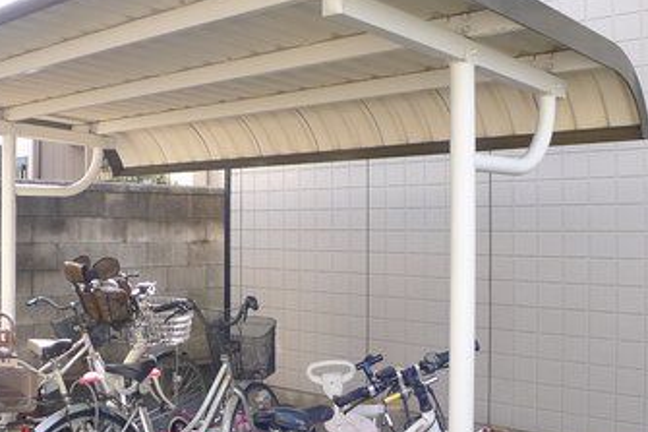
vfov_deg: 31.2
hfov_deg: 45.0
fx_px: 774
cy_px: 227
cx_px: 234
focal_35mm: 43
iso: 200
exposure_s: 1/400
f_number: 2
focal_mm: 3.9
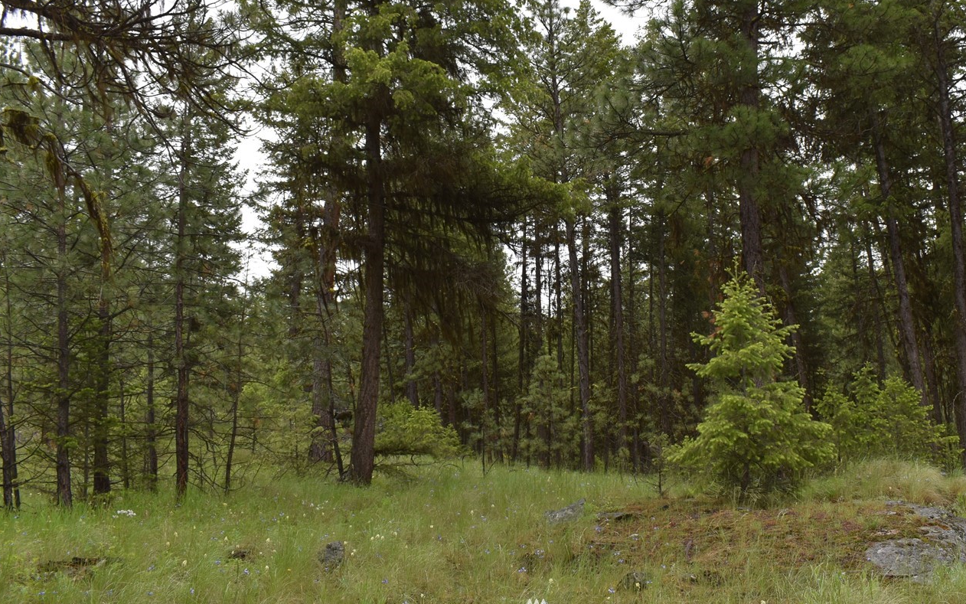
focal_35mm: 37
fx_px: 974
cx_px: 566
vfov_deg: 34.1
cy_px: 204
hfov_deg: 52.5
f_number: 6.3
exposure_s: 1/200
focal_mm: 18
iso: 100
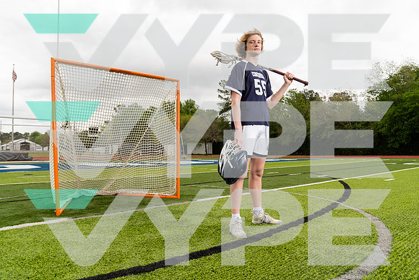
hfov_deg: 71.5
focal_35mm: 25
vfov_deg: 51.3
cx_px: 210
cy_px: 140
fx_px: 291
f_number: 7.1
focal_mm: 25
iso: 250
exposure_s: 1/250
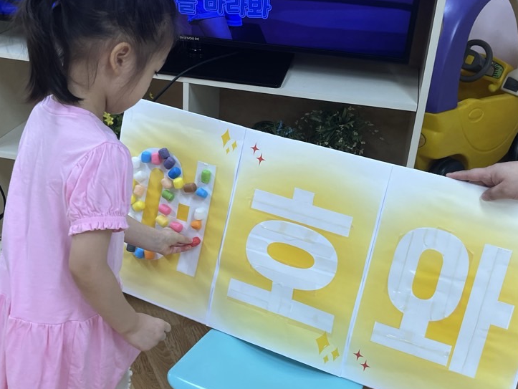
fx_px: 689
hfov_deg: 41.2
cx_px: 250
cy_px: 213
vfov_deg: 31.5
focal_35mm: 46
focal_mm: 5.1
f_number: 1.6
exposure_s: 1/120
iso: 80
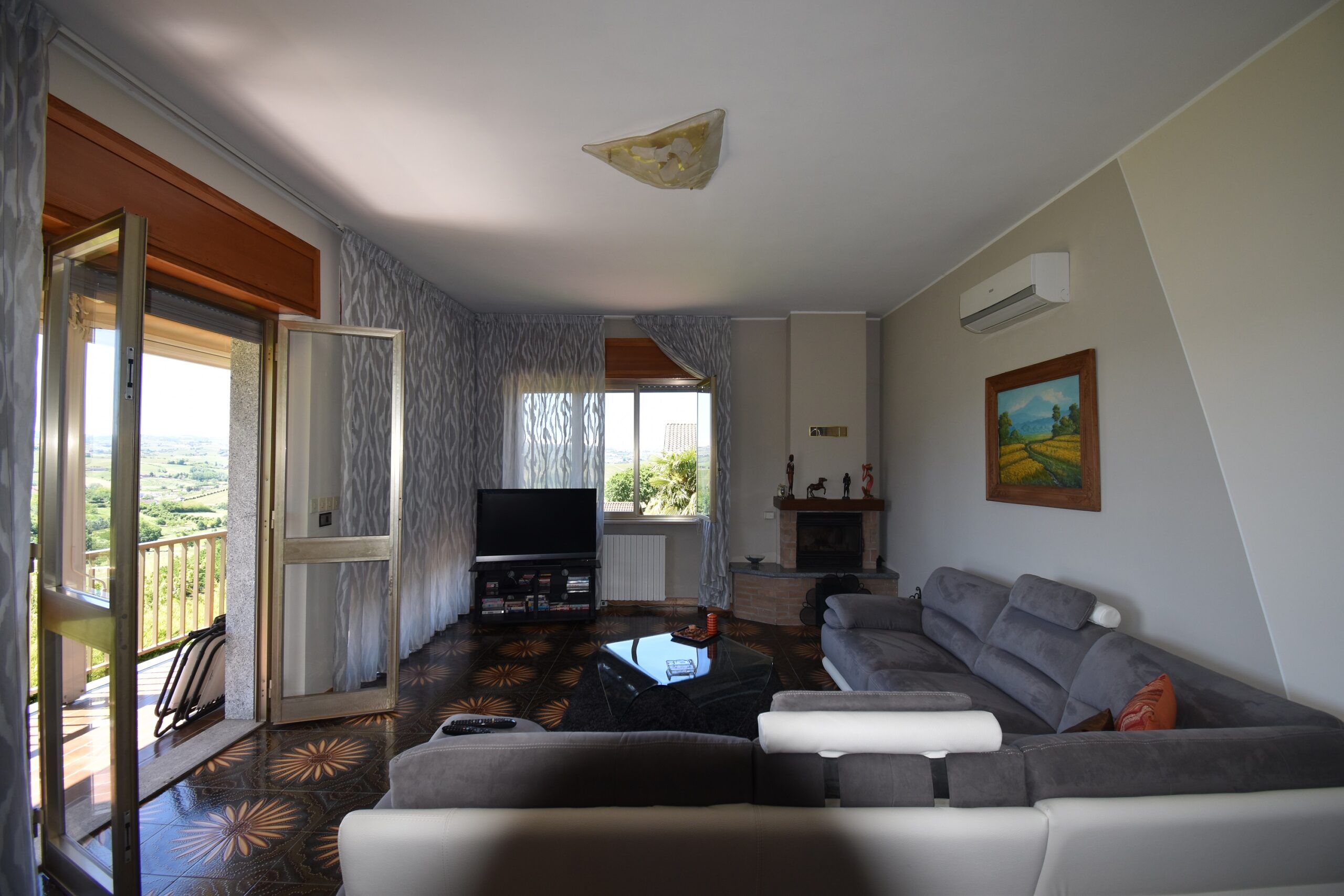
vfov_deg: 77.3
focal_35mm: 15
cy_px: 448
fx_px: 560
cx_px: 672
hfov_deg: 100.4
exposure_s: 1/125
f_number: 5.6
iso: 200
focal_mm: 10
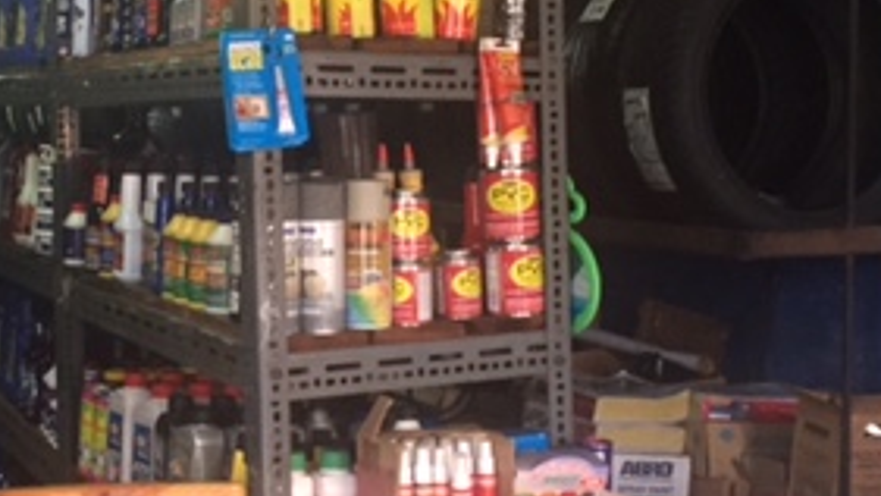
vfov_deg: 16.7
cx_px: 282
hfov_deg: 29.1
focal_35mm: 72
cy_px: 179
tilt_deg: -1.1
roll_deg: -1.2
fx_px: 1682
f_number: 2.2
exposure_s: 1/33
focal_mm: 4.15
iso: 250
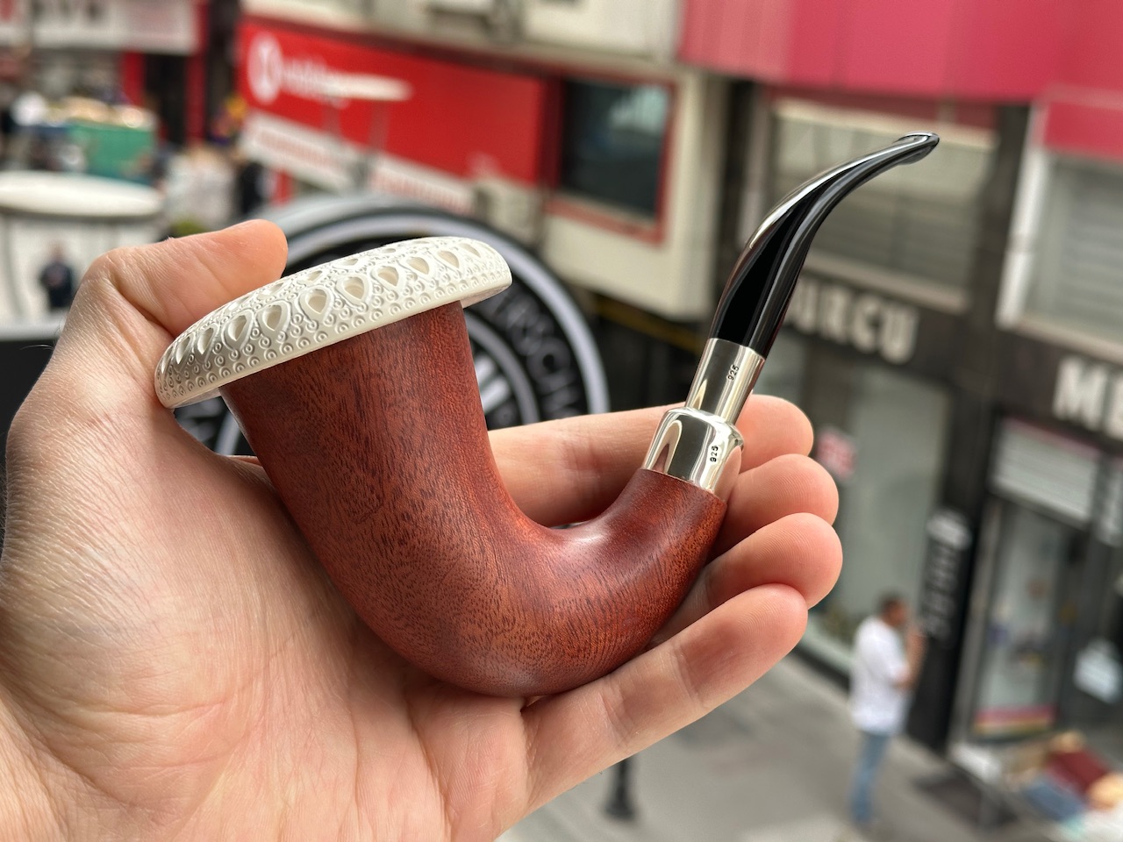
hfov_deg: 39.7
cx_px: 562
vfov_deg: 30.3
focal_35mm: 48
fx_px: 1557
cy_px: 421
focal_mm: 6.86
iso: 64
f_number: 1.78
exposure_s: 1/836
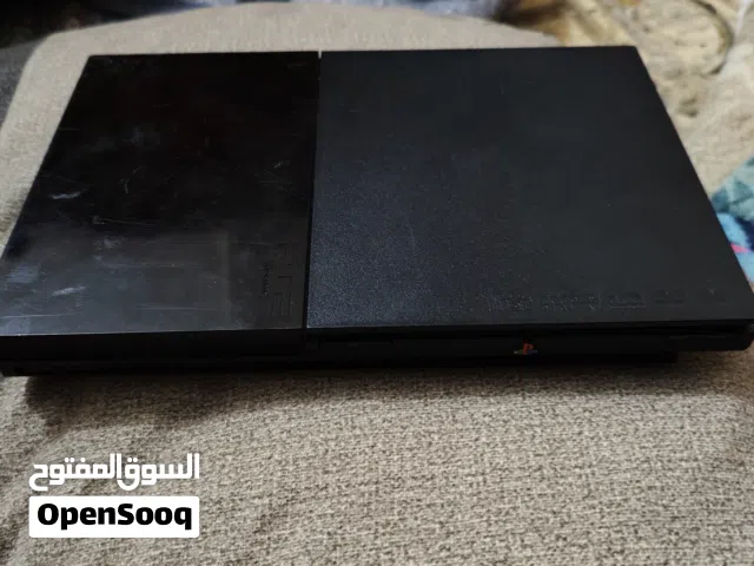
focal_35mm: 35
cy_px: 283
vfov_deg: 40.7
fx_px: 762
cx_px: 377
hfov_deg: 52.6
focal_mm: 4.94
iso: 1000
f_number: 1.59
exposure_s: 1/10.2
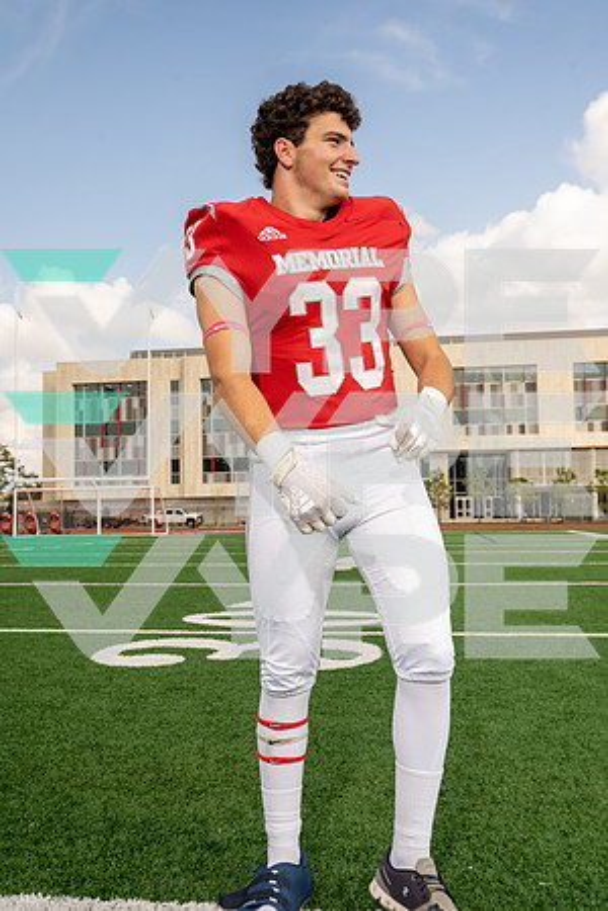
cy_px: 456
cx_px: 304
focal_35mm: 34
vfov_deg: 55.8
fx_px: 861
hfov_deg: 38.9
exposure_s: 1/250
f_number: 8
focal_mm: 34
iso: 200
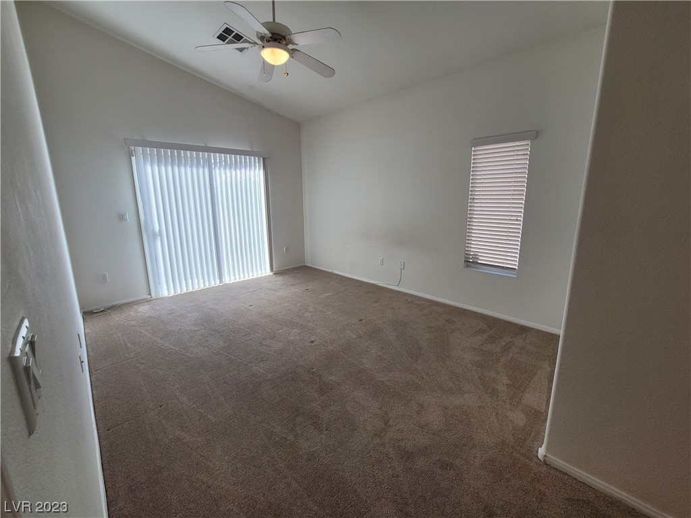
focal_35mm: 13
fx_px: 260
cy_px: 259
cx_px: 346
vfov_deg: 89.9
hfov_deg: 106.2
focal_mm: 2.2
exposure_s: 1/173
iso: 64
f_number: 2.2
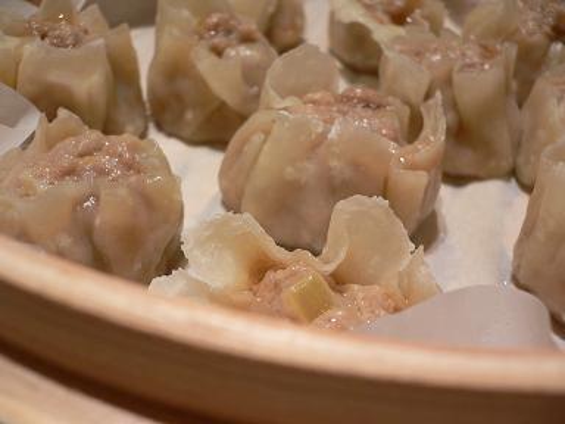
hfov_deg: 52.6
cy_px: 212
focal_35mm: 35
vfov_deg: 40.7
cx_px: 282
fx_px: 571
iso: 100
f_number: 2.8
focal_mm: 5.8
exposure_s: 1/25
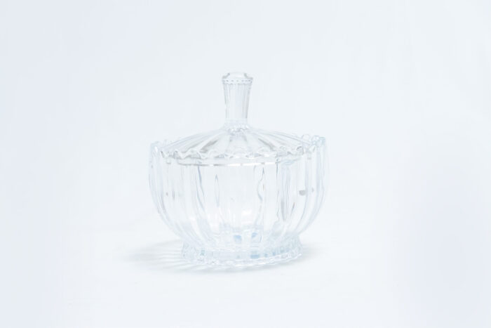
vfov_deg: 21.6
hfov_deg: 31.9
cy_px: 164
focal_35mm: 63
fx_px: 859
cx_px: 246
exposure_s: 1/125
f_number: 10
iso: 2500
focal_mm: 42
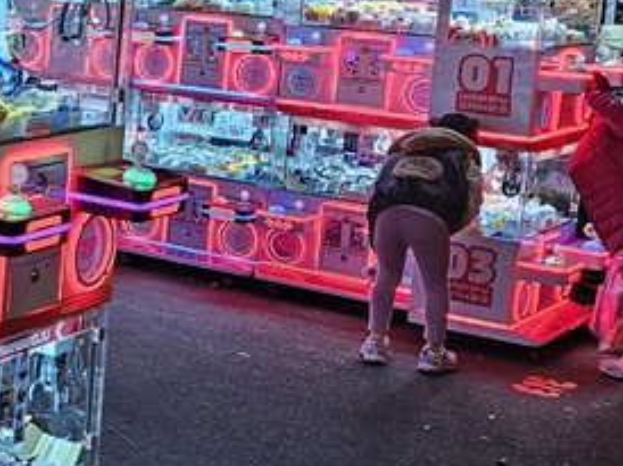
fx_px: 1510
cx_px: -305
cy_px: 91
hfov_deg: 20.2
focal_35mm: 84
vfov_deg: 17.4
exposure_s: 1/120
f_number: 1.8
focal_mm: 5.4
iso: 125
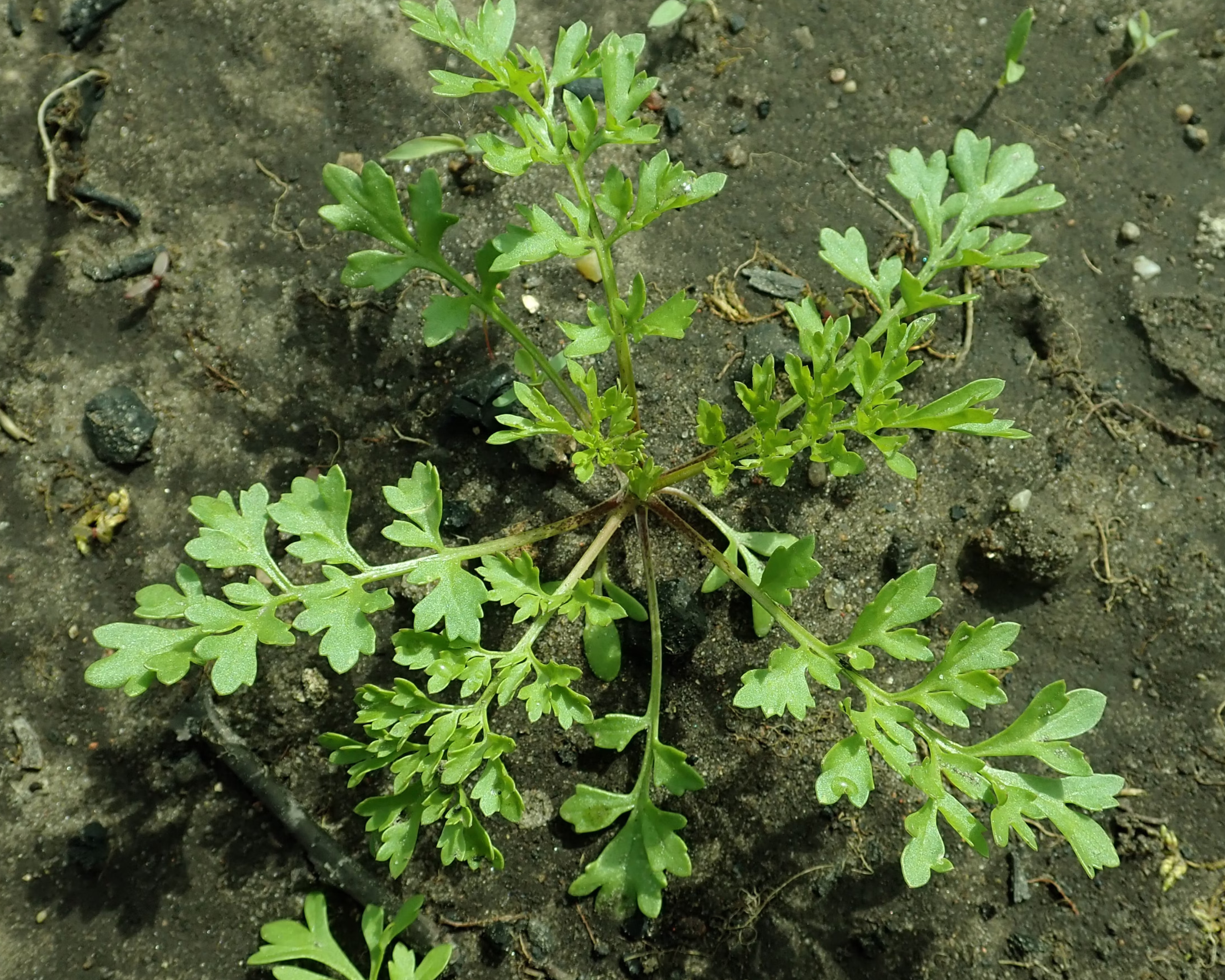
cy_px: 469
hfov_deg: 52.8
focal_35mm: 34
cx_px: 659
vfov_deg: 43.3
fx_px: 1233
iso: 100
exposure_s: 1/640
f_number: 3.2
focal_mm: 5.5
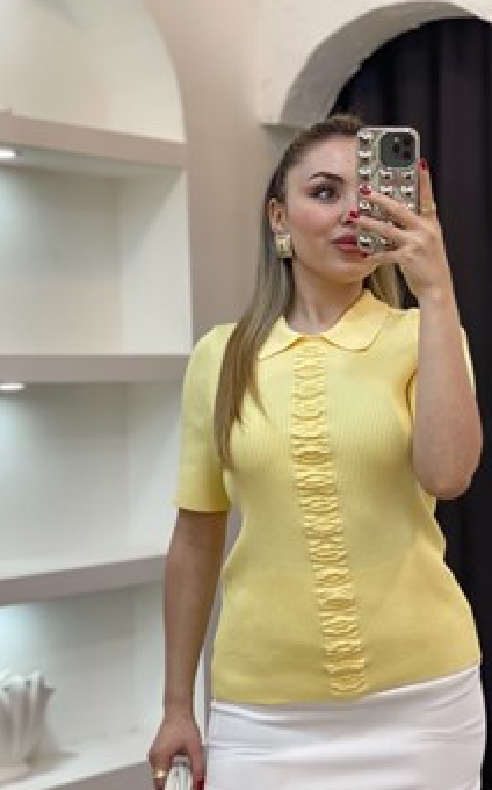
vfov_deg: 30.6
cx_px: 316
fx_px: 1440
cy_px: 450
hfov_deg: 19.3
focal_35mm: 67
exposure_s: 1/100
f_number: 2
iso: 80
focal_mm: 6
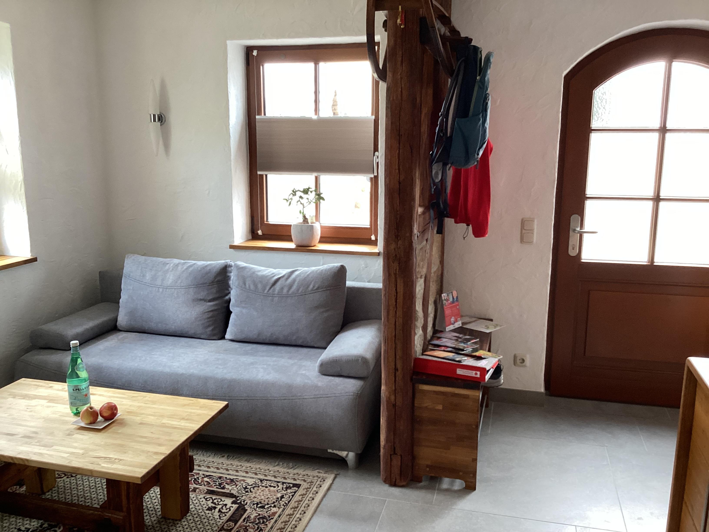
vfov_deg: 45.4
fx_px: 635
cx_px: 354
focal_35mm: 31
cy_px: 266
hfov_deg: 58.4
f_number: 2.4
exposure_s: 1/50
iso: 125
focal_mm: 3.3
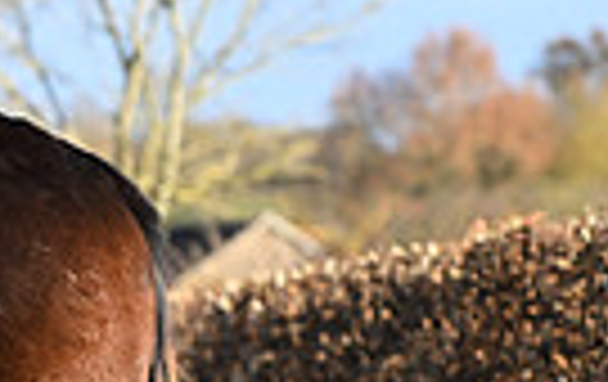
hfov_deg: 4.1
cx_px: -603
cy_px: 434
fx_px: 8419
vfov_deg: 2.6
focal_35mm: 507
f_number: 4.5
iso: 360
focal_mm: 116
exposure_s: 1/1000
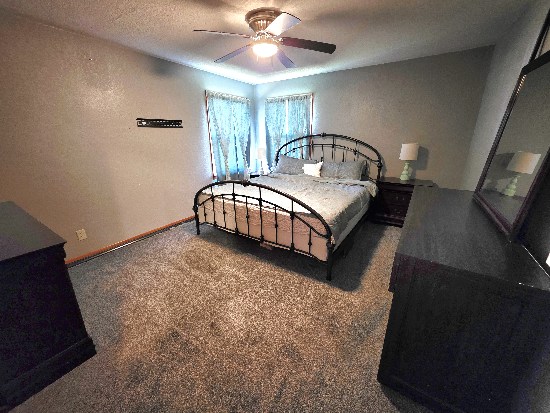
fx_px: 207
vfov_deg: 89.9
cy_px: 206
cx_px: 275
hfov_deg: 106.2
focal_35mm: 13
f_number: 1.9
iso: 1000
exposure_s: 1/30
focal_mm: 2.2
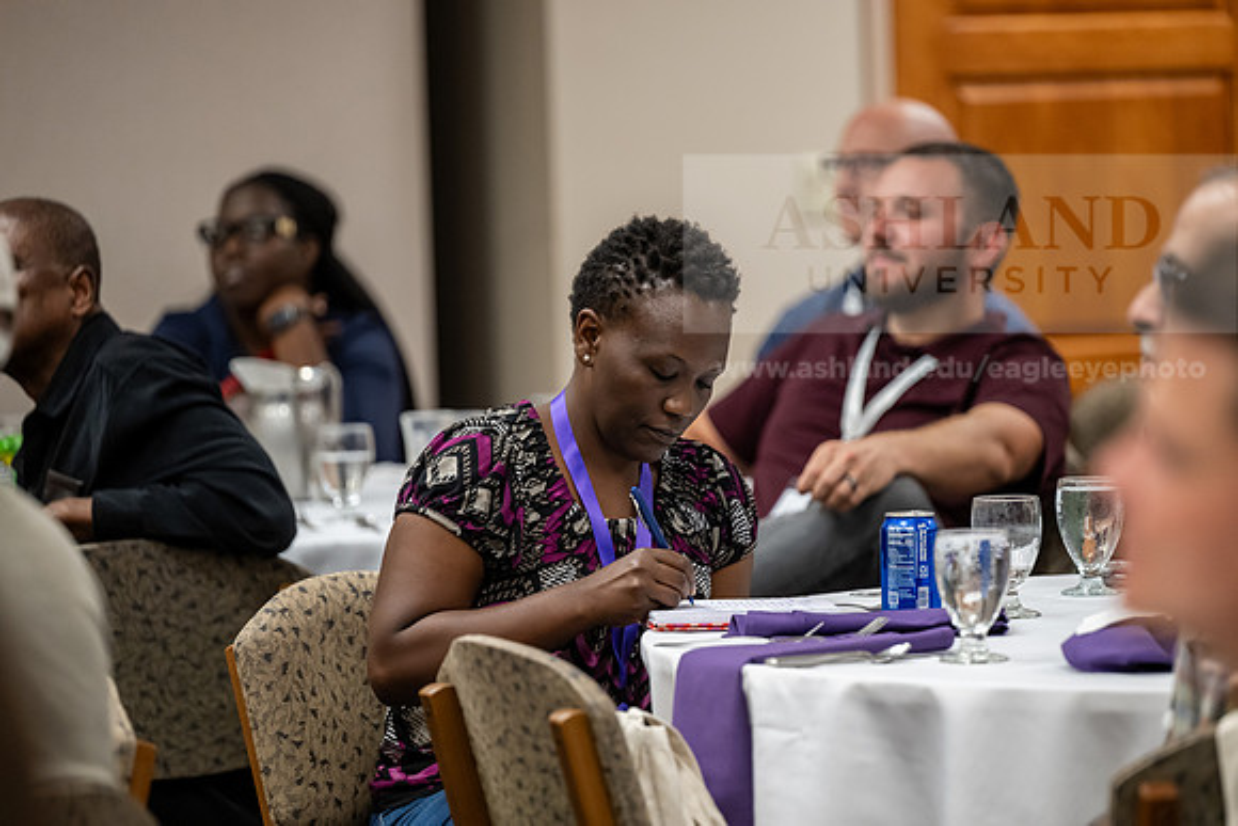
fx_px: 6019
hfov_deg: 11.7
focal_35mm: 175
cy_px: 413
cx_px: 619
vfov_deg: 7.9
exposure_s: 1/200
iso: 2000
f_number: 2.8
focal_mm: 175
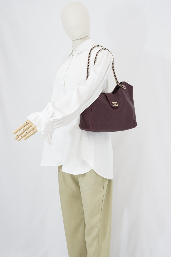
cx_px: 86
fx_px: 356
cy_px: 128
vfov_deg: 39.6
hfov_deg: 27.0
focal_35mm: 50
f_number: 6.3
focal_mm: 50
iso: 640
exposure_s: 1/10
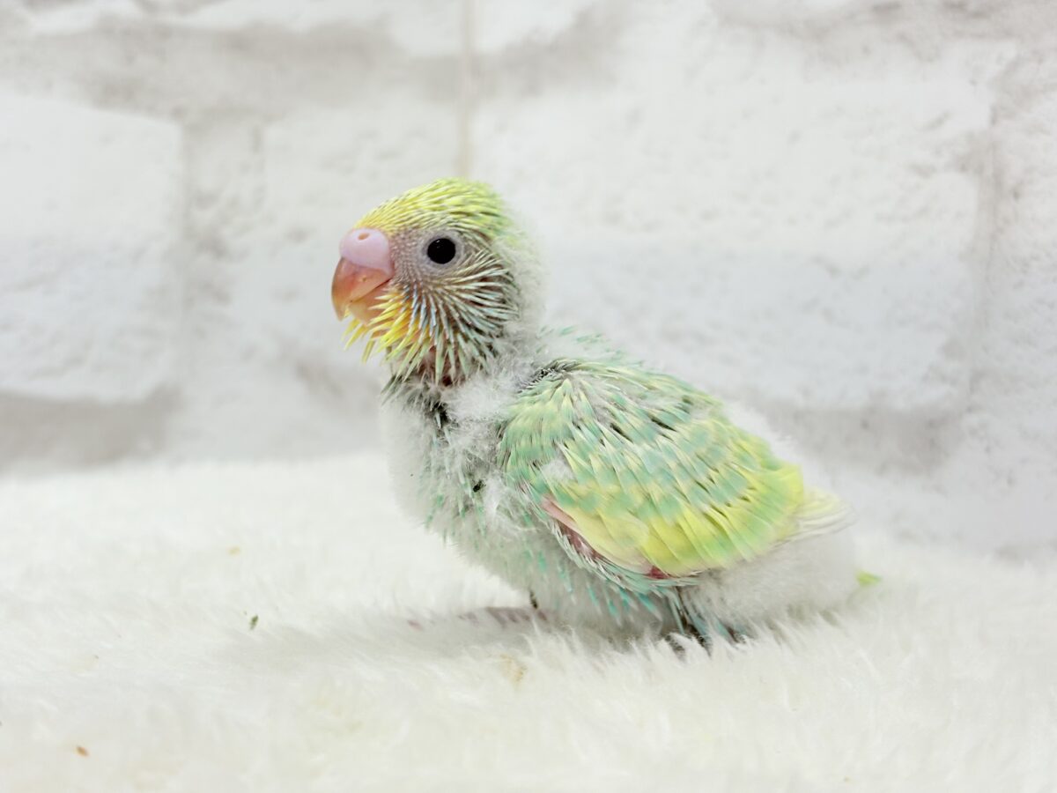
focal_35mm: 52
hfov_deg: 36.8
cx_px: 528
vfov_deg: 28.0
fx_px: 1588
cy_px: 396
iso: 32
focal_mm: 5.96
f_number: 1.6
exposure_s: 1/50
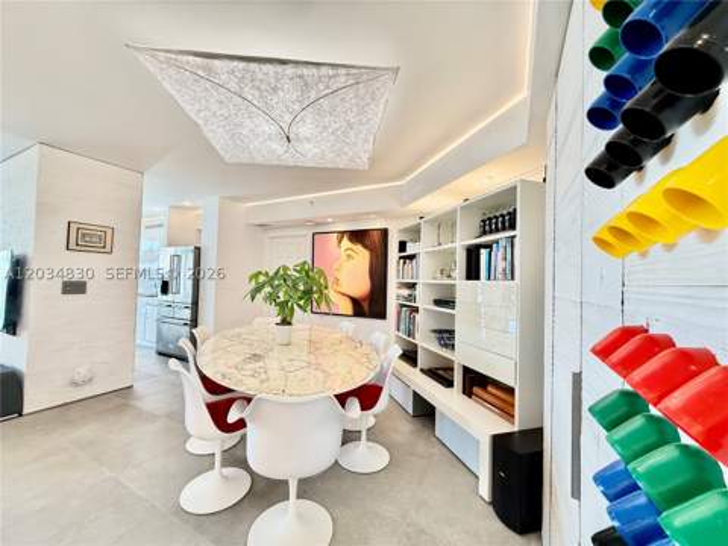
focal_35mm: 14
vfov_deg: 85.7
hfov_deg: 102.1
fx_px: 294
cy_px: 273
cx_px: 364
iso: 320
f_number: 2.2
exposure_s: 1/60
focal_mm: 2.22
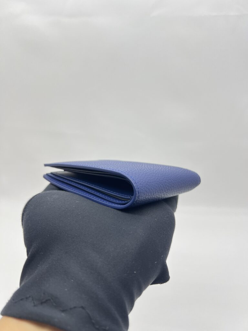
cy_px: 166
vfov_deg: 67.3
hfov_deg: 53.1
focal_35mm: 26
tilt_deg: -20.4
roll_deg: +0.4
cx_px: 124
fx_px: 248
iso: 32
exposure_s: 1/101
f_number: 1.5
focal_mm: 5.7
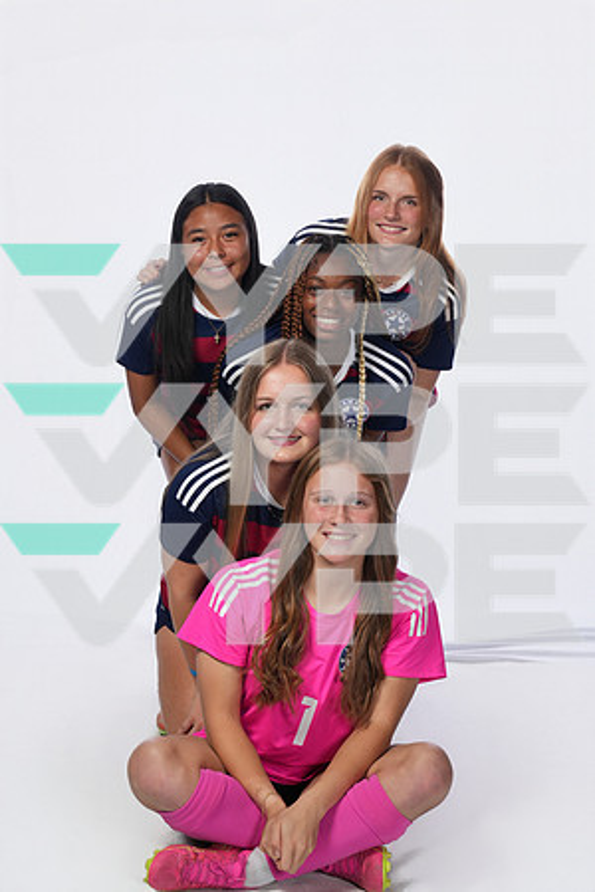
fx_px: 1735
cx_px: 298
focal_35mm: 70
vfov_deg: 28.8
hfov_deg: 19.5
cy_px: 446
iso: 800
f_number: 8
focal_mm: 70
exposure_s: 1/250
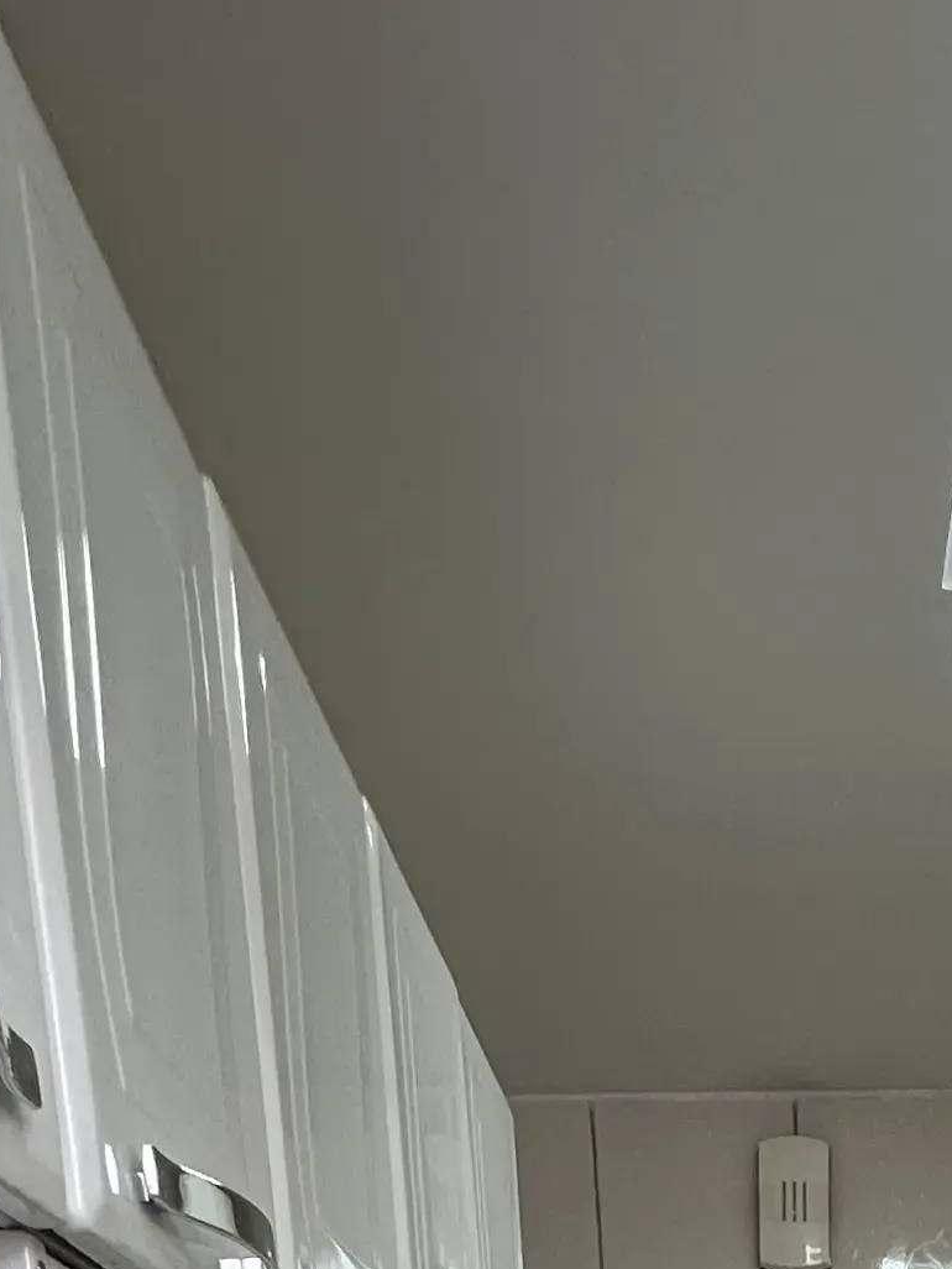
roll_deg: +0.5
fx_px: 2016
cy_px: 2395
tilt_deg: -16.4
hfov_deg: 25.6
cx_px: 885
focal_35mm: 55
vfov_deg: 20.7
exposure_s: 1/99
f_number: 2.2
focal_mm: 2.22
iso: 80
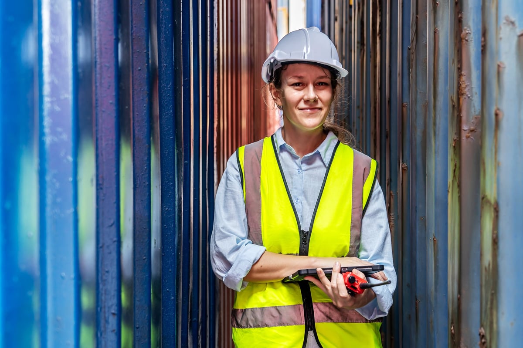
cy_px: 174
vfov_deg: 28.6
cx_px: 262
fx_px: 682
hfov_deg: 41.9
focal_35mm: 47
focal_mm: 47
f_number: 4.5
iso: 200
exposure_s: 1/100
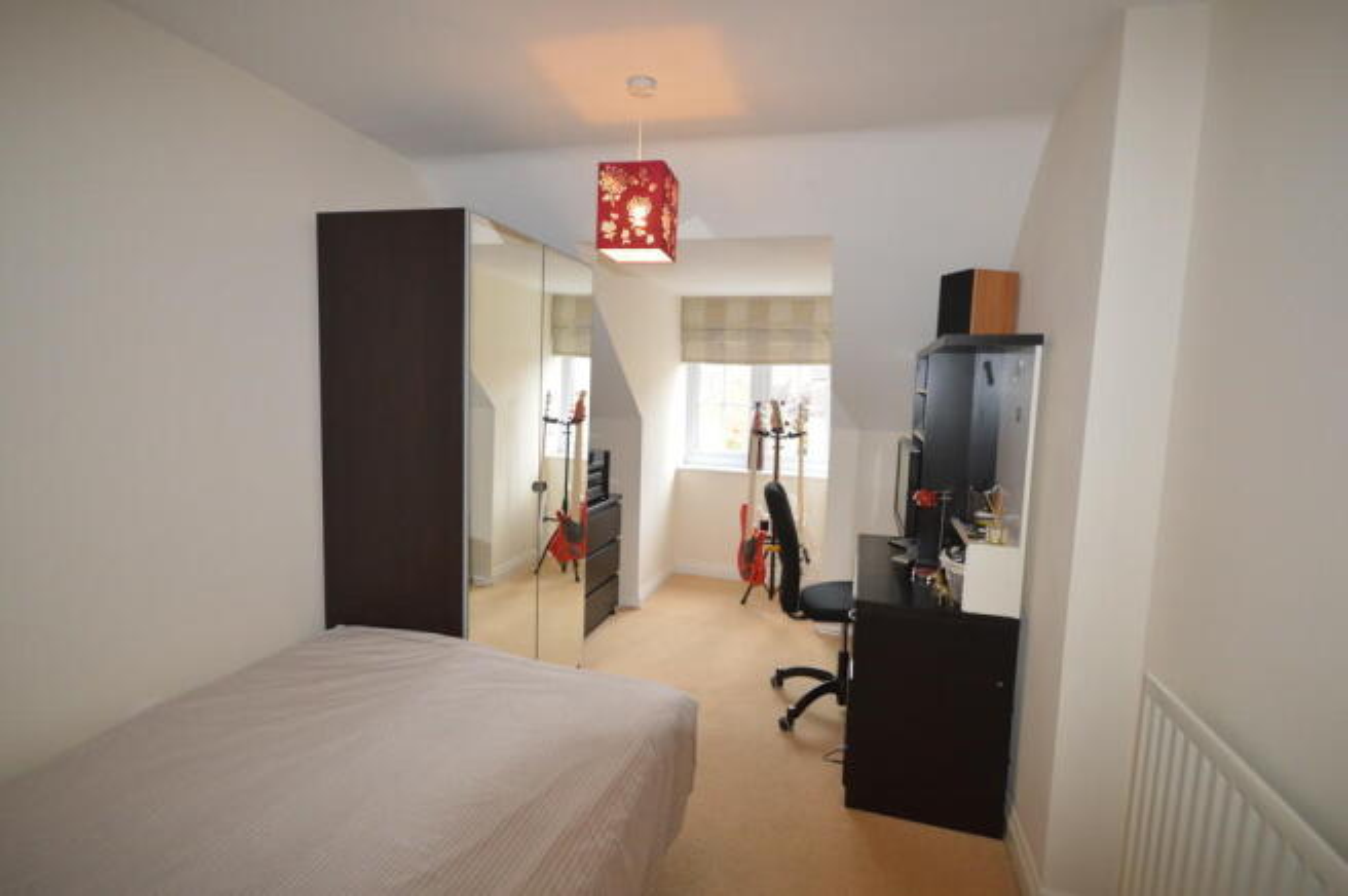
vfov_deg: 71.9
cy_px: 448
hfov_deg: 95.0
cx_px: 674
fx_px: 617
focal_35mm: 16
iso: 1000
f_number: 4.2
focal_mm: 11
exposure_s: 1/60
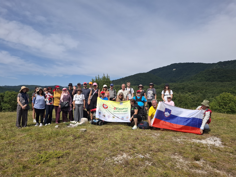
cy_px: 88
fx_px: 157
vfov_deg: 58.9
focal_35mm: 23
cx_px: 118
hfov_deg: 73.9
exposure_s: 1/2392
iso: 50
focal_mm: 5.54
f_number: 1.8
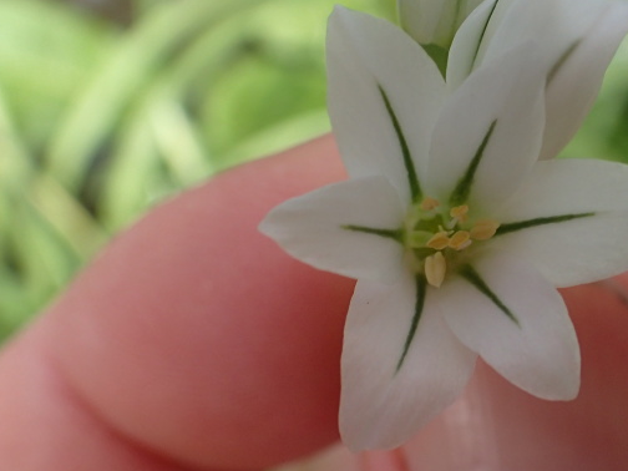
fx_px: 1107
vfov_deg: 24.0
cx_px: 439
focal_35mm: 61
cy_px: 245
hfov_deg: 31.3
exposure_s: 1/250
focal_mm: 5.5
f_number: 3.2
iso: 100
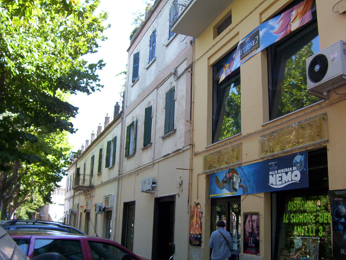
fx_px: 360
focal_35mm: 36
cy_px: 130
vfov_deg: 39.7
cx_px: 173
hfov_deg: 51.4
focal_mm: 5.54
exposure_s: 1/362
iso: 100
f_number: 2.76
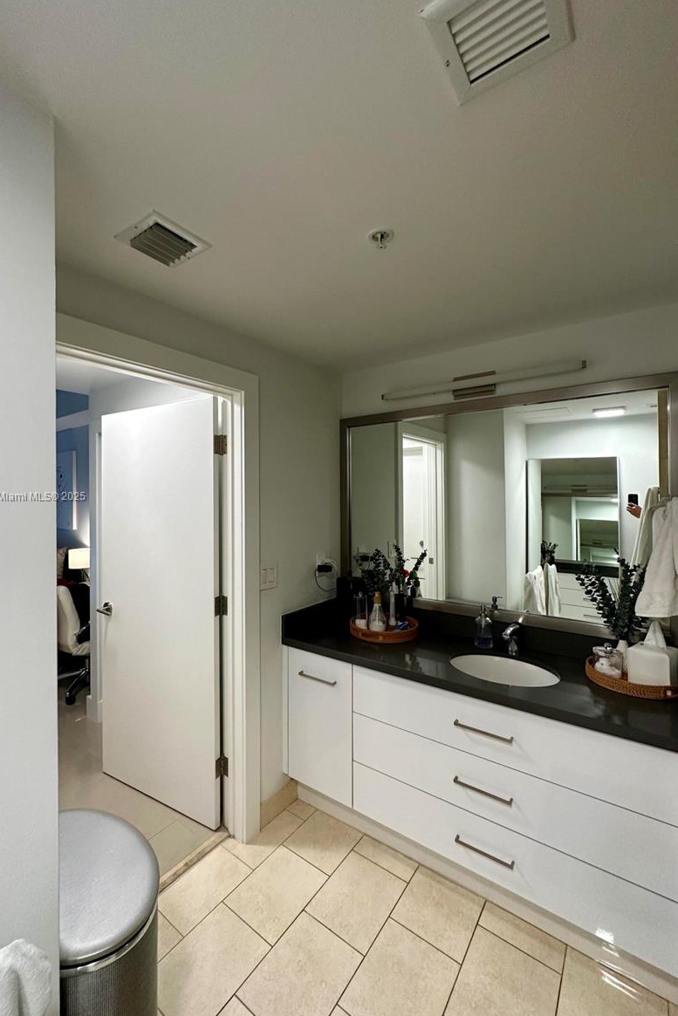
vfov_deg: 100.4
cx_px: 318
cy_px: 497
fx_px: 424
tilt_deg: +0.0
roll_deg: +0.1
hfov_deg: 77.3
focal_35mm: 15
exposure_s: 1/60
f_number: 2.2
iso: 160
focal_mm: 2.22
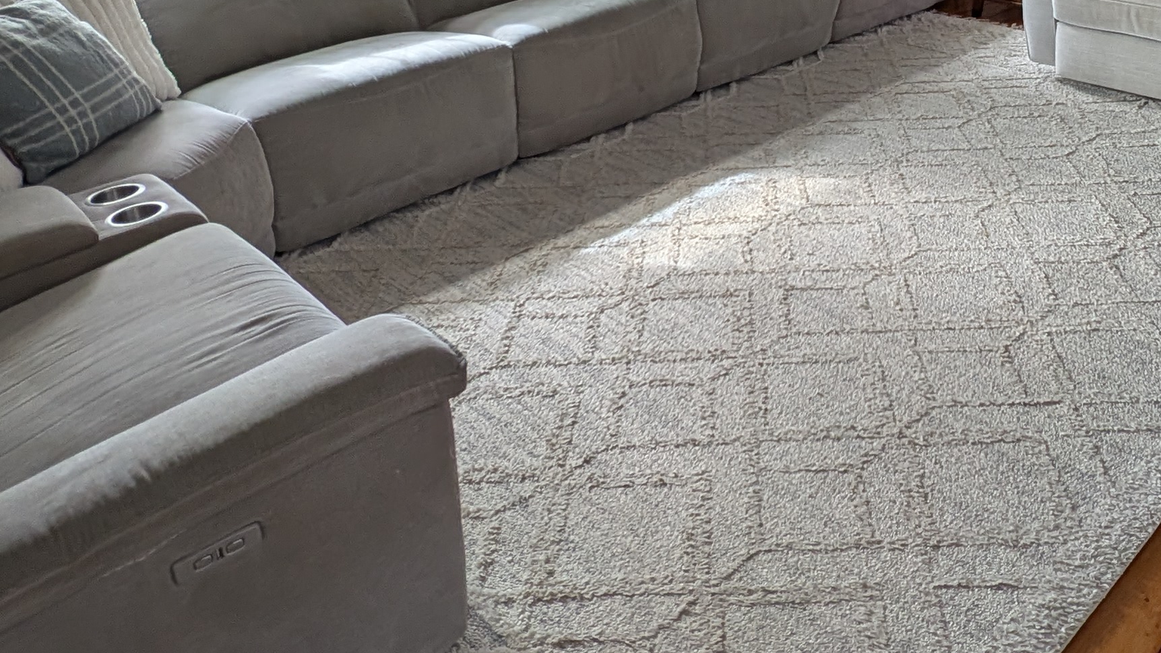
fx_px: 954
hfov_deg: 60.0
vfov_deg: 34.7
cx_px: 836
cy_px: 17
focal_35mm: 31
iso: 78
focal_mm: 2.23
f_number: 1.95
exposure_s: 1/23.8
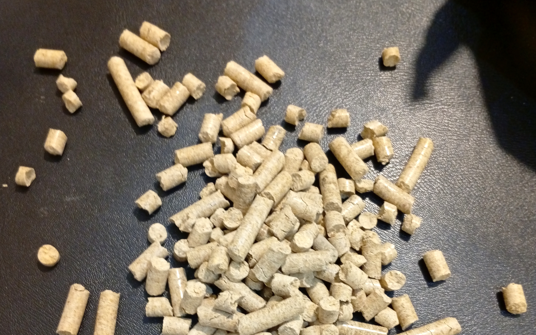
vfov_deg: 31.7
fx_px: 570
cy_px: 282
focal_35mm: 39
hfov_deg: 50.4
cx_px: 262
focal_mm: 3.98
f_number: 1.8
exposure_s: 1/20
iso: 729
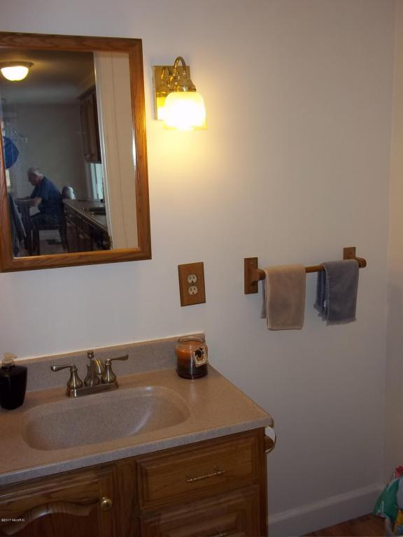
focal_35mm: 36
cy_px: 268
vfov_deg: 51.4
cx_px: 202
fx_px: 559
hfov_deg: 39.7
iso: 80
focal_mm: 6.5
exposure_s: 1/30
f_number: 3.1
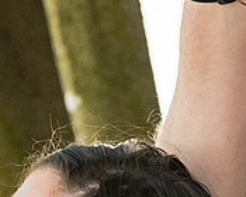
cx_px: -71
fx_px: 4601
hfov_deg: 3.1
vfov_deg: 2.4
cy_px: 251
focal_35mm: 632
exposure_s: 1/500
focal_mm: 135
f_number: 4.8
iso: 2200
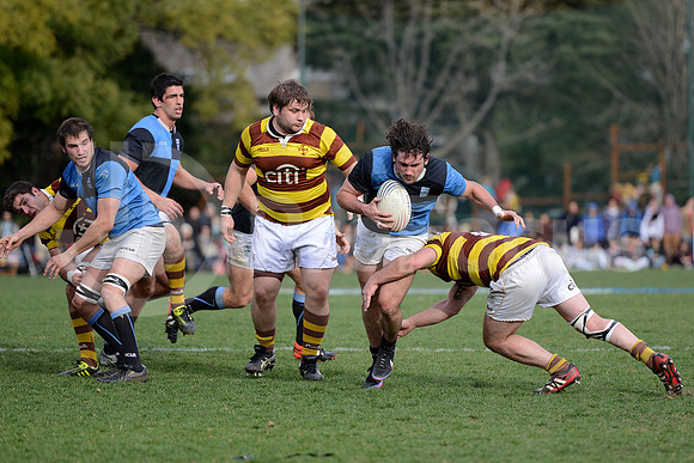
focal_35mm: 200
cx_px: 347
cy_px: 232
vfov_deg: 6.9
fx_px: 3856
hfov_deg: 10.3
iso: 320
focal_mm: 200
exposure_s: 1/800
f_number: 2.8
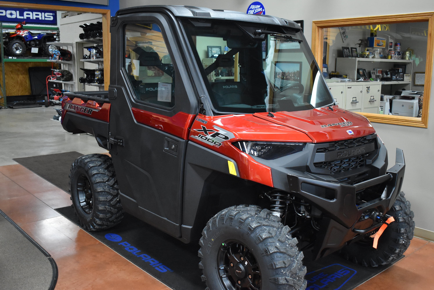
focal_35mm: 36
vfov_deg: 36.9
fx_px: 434
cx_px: 217
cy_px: 145
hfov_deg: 53.1
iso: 3200
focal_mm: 24
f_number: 3.8
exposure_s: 1/125
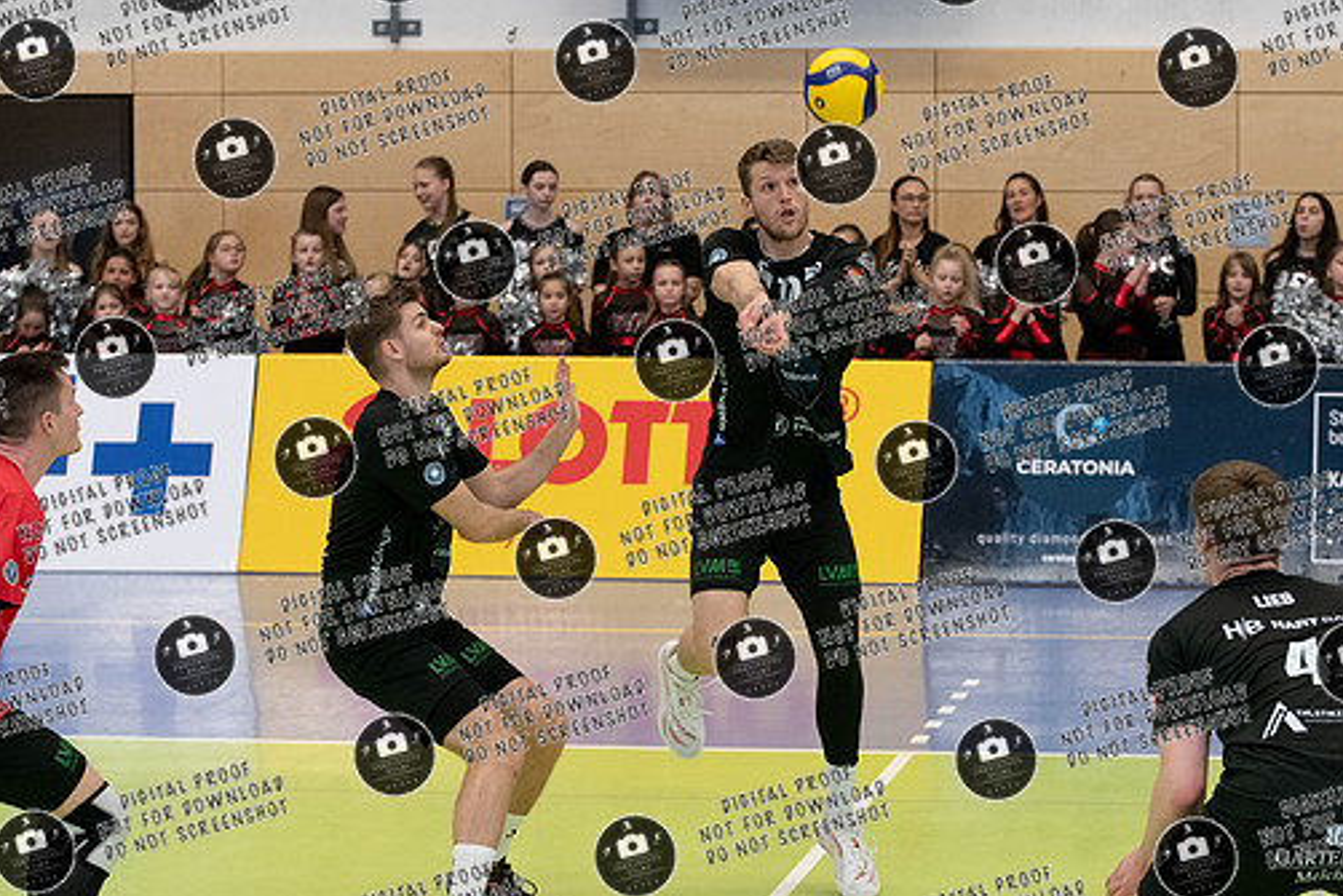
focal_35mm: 128
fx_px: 4776
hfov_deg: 16.0
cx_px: 866
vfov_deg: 10.7
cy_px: 447
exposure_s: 1/800
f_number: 3.5
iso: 2800
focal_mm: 82
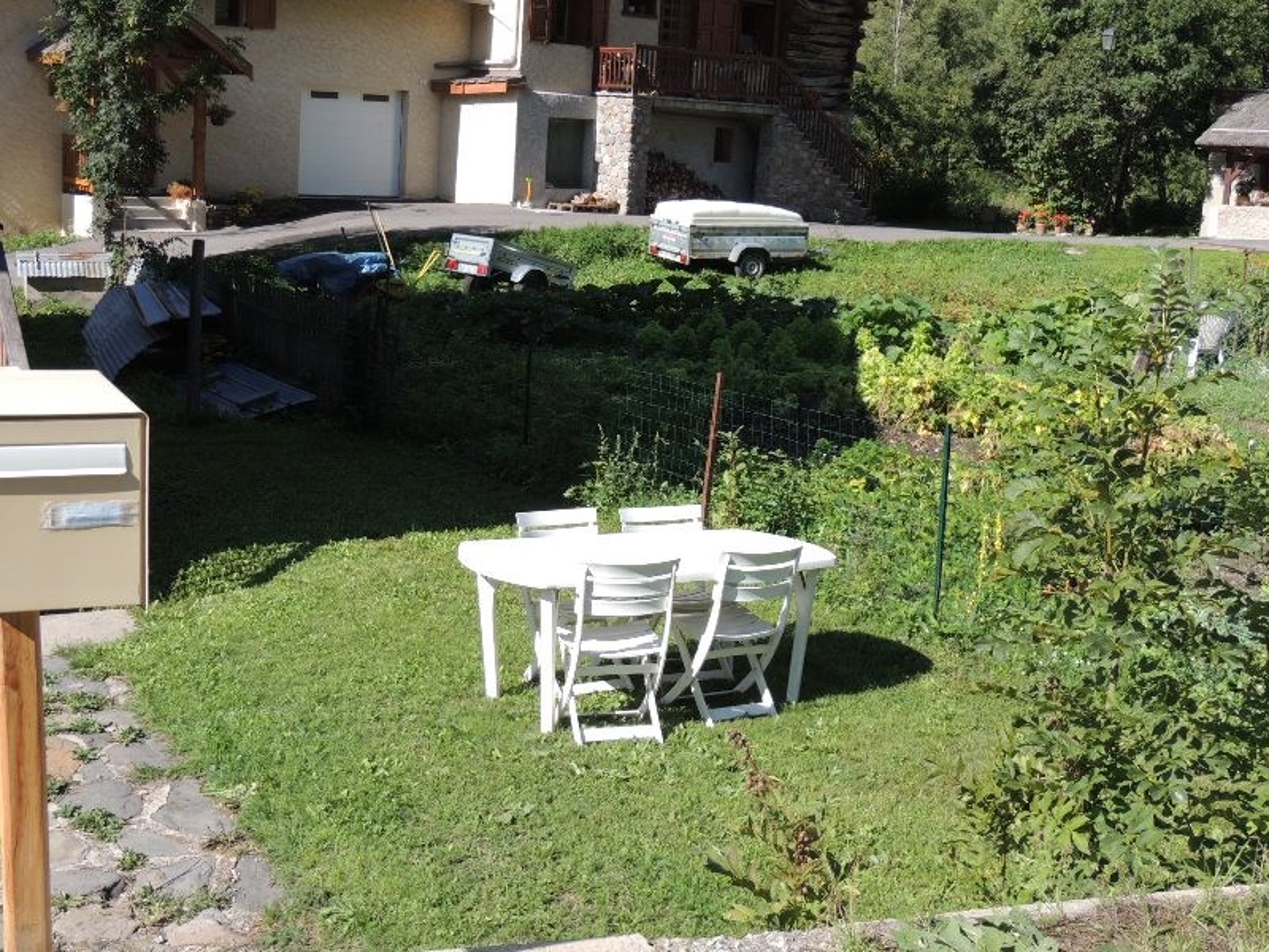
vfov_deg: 30.9
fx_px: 1723
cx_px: 634
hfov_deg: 40.4
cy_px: 476
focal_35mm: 47
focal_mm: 8.3
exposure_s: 1/640
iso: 100
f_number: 3.5
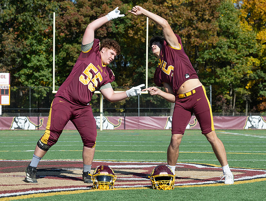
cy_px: 87
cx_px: 154
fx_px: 826
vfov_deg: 13.8
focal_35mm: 107
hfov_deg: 18.3
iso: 320
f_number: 5.6
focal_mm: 80
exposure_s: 1/1600
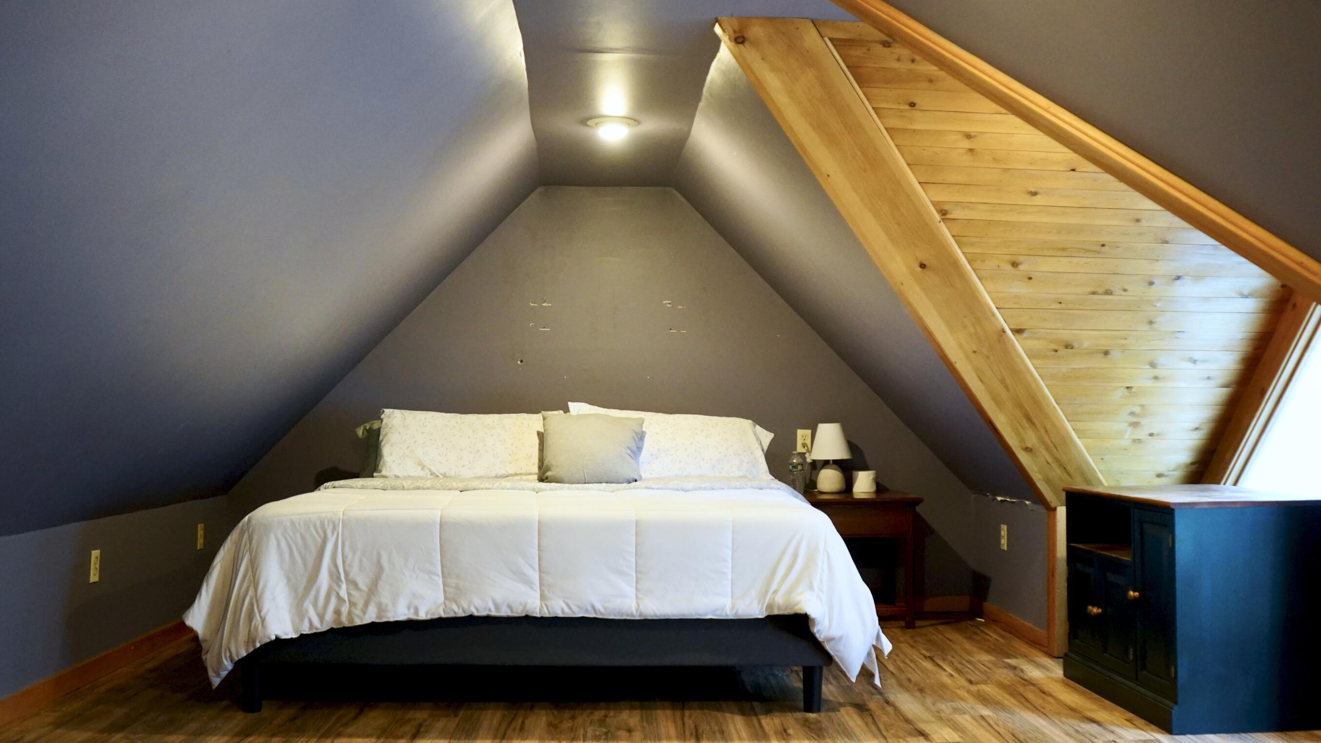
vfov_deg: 32.8
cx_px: 681
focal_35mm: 36
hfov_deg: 55.3
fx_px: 1261
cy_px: 402
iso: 5000
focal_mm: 31
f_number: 3.5
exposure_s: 1/160
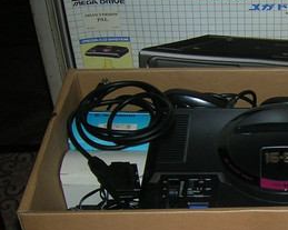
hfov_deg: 21.6
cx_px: 347
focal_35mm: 82
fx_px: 699
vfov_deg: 18.6
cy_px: 173
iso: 50
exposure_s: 1/60.1
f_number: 2.9
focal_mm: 5.7
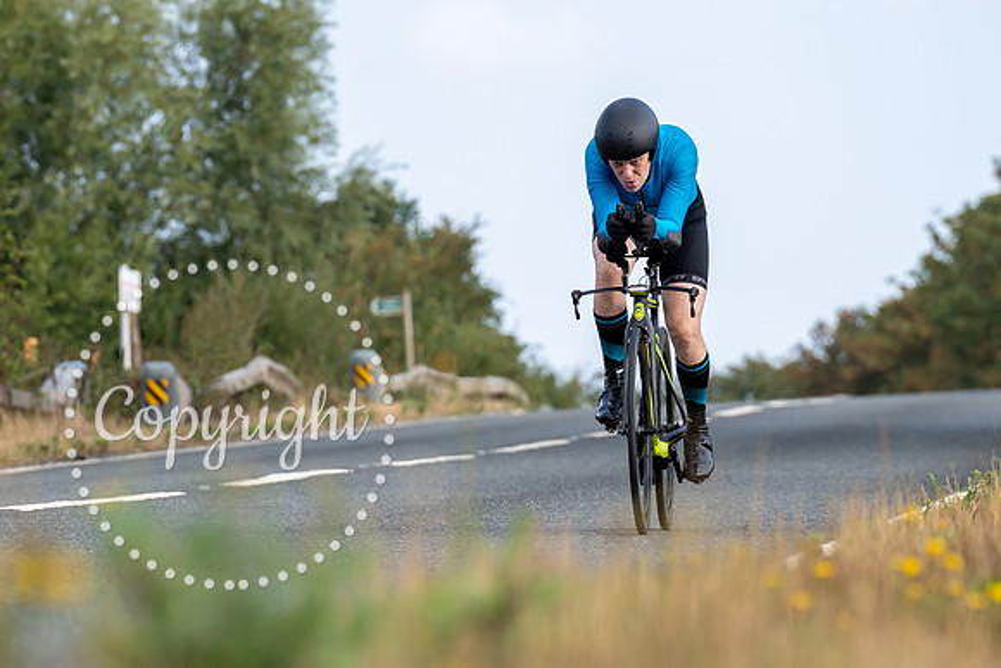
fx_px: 11173
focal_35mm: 402
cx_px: 574
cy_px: 408
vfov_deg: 3.4
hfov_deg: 5.1
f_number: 5
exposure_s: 1/800
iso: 200
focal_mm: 194
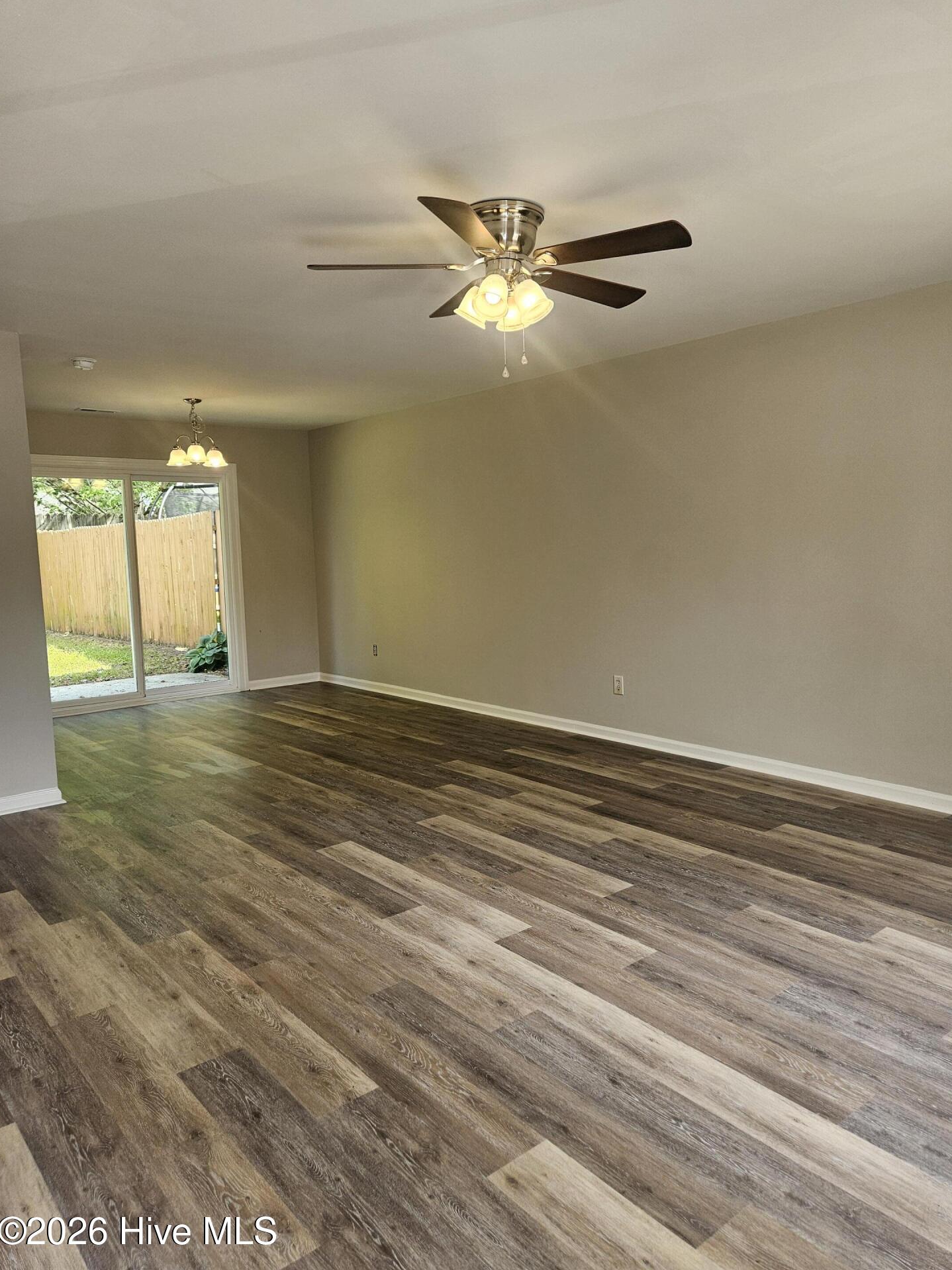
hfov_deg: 56.8
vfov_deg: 71.6
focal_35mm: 24
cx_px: 491
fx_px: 880
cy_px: 629
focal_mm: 5.4
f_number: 1.8
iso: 80
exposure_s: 1/207
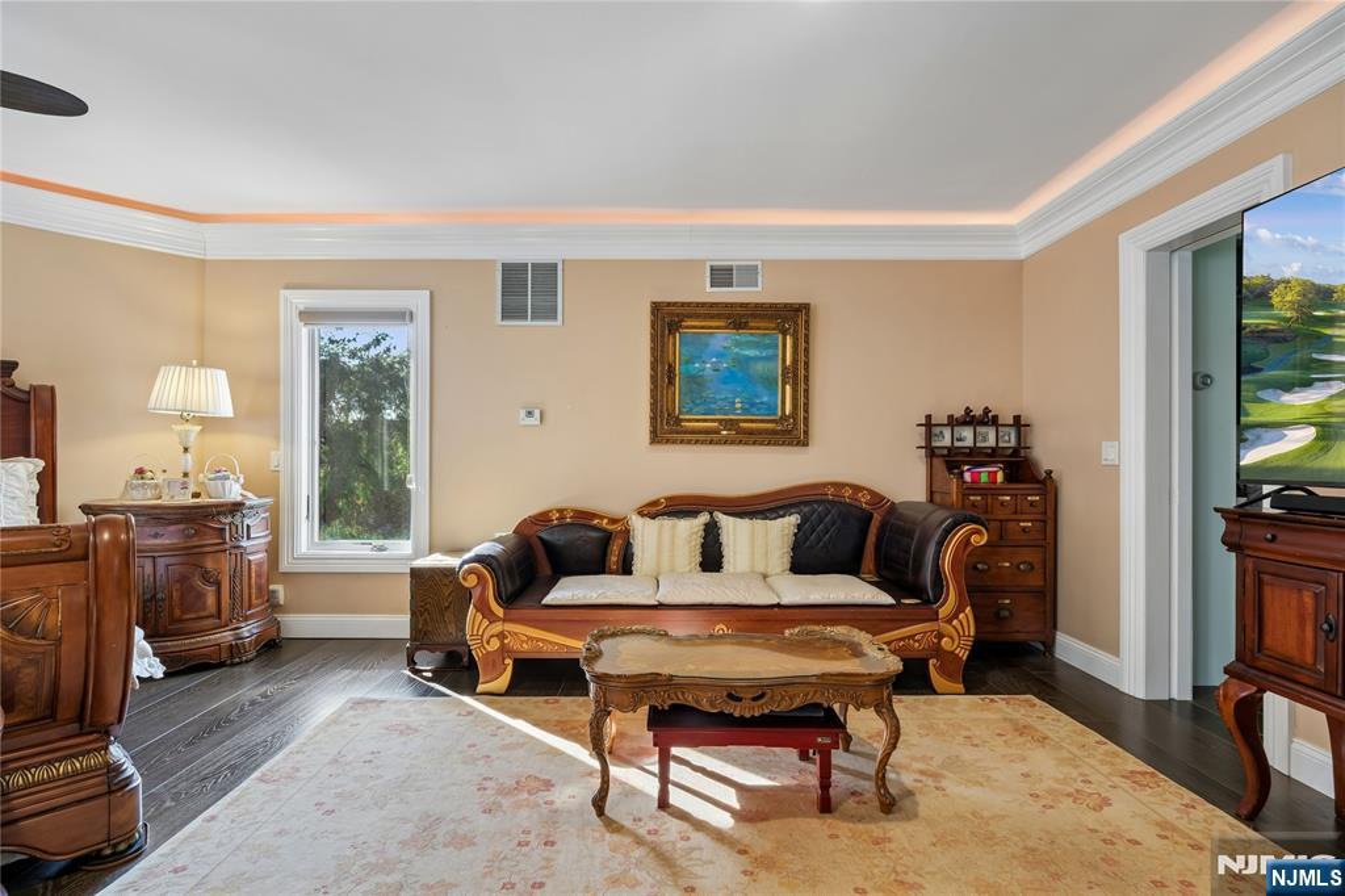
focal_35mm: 17
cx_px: 672
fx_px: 635
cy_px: 448
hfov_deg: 93.3
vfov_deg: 70.4
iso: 125
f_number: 8
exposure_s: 1/4
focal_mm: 11.2
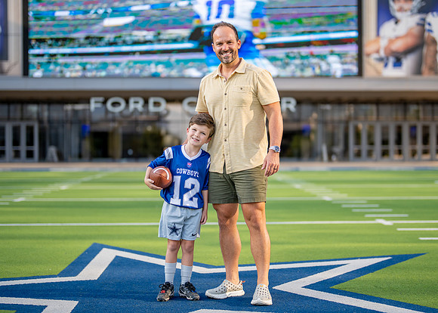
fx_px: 785
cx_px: 235
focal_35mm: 63
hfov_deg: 31.2
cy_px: 156
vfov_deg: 22.5
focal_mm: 50
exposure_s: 1/4000
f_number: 1.2
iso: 125
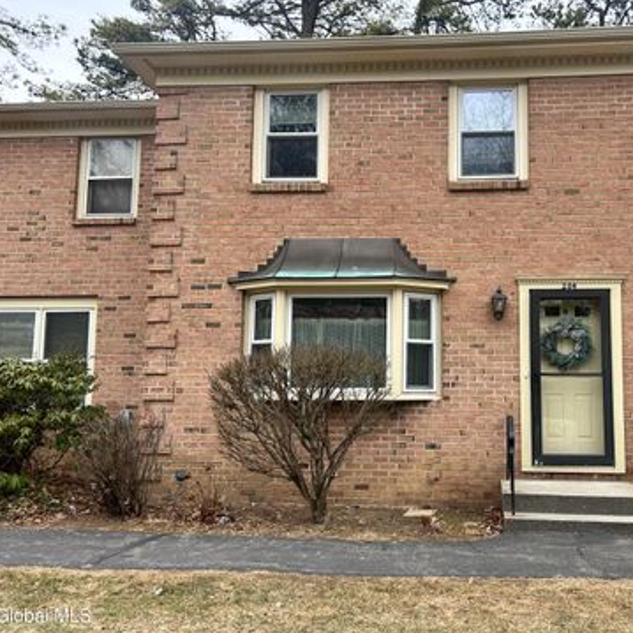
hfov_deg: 50.0
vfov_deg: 51.1
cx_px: 434
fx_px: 662
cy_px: 315
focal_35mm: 32
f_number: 1.5
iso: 50
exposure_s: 1/567
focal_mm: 5.7
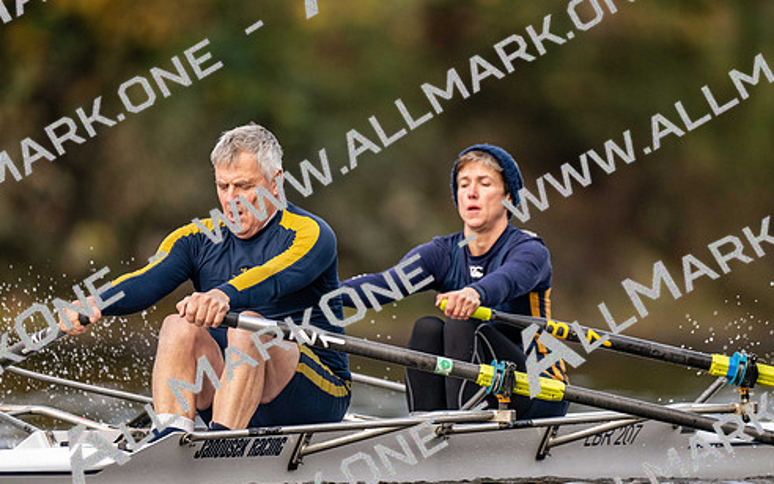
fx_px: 15216
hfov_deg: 2.9
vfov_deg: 1.8
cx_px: 387
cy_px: 249
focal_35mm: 721
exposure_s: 1/2500
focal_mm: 600
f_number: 4
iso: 1600
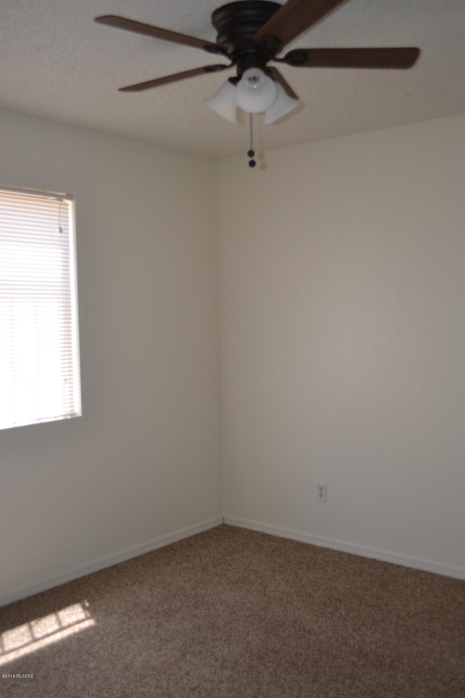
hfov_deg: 36.9
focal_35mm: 36
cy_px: 349
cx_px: 232
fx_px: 698
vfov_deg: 53.1
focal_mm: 24
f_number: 4
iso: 360
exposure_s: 1/125
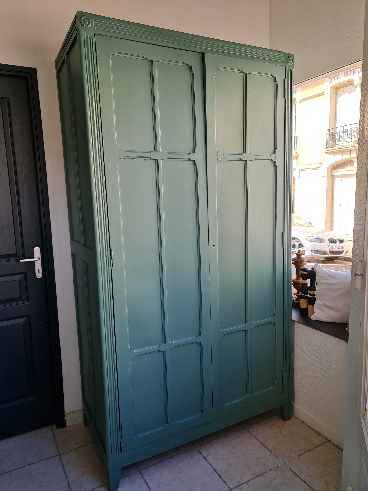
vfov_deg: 69.4
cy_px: 246
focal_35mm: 25
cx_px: 184
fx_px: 354
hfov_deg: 54.9
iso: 50
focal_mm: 7
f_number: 1.8
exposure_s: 1/110
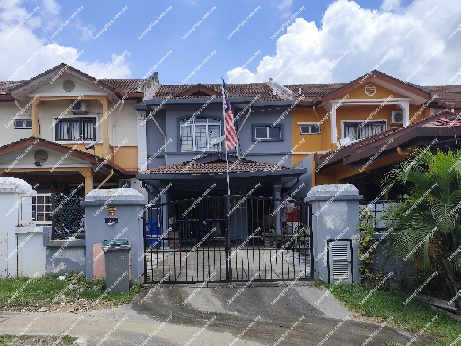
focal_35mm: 23
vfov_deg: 58.9
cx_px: 230
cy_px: 173
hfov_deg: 73.9
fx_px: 306
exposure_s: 1/1139
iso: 50
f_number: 1.65
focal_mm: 6.14
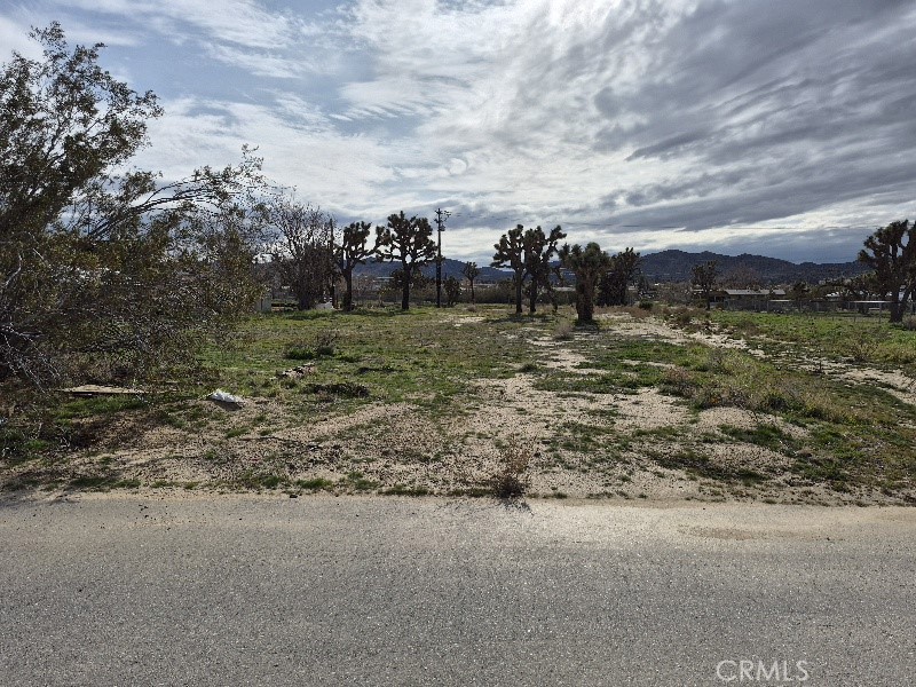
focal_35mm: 23
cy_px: 344
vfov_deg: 58.9
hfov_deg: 73.9
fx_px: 609
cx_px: 458
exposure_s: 1/10000
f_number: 1.8
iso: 32
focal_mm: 5.4
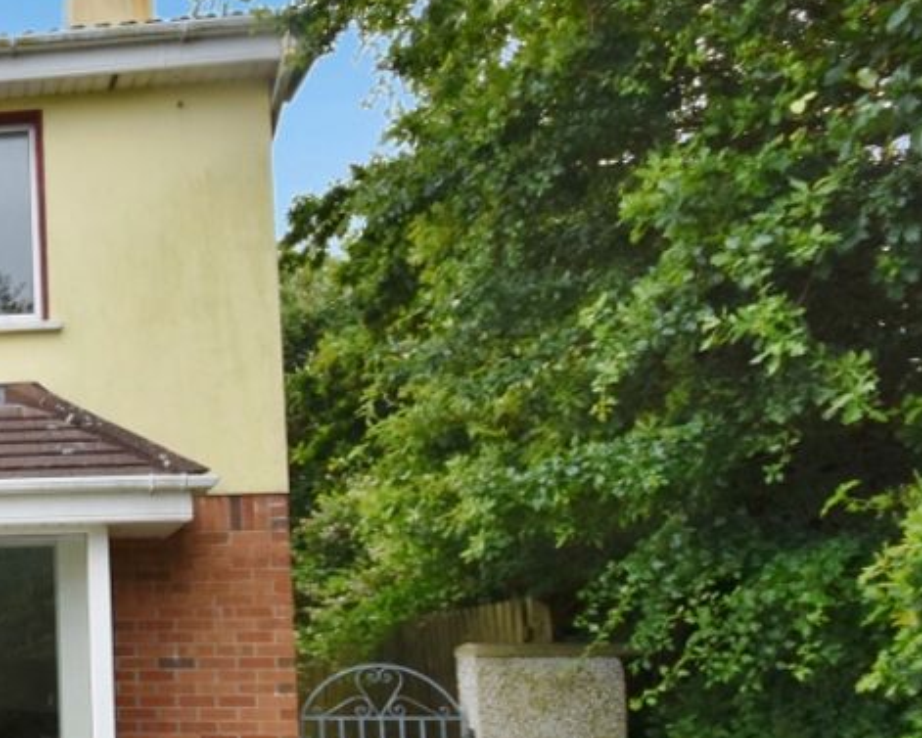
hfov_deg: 32.0
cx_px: -290
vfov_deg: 34.2
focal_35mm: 43
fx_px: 1174
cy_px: 548
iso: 320
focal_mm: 10
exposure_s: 1/500
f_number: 8
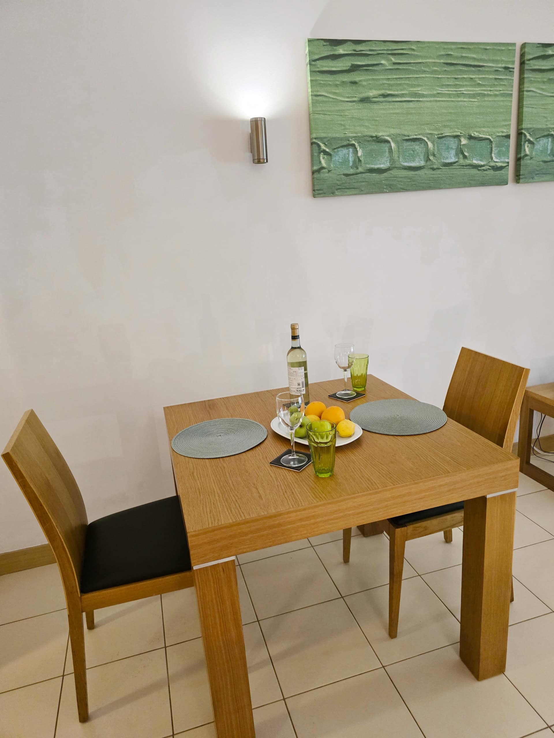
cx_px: 277
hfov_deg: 58.9
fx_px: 491
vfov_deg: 73.9
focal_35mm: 23
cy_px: 369
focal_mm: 6.3
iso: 800
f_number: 1.7
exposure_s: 1/100
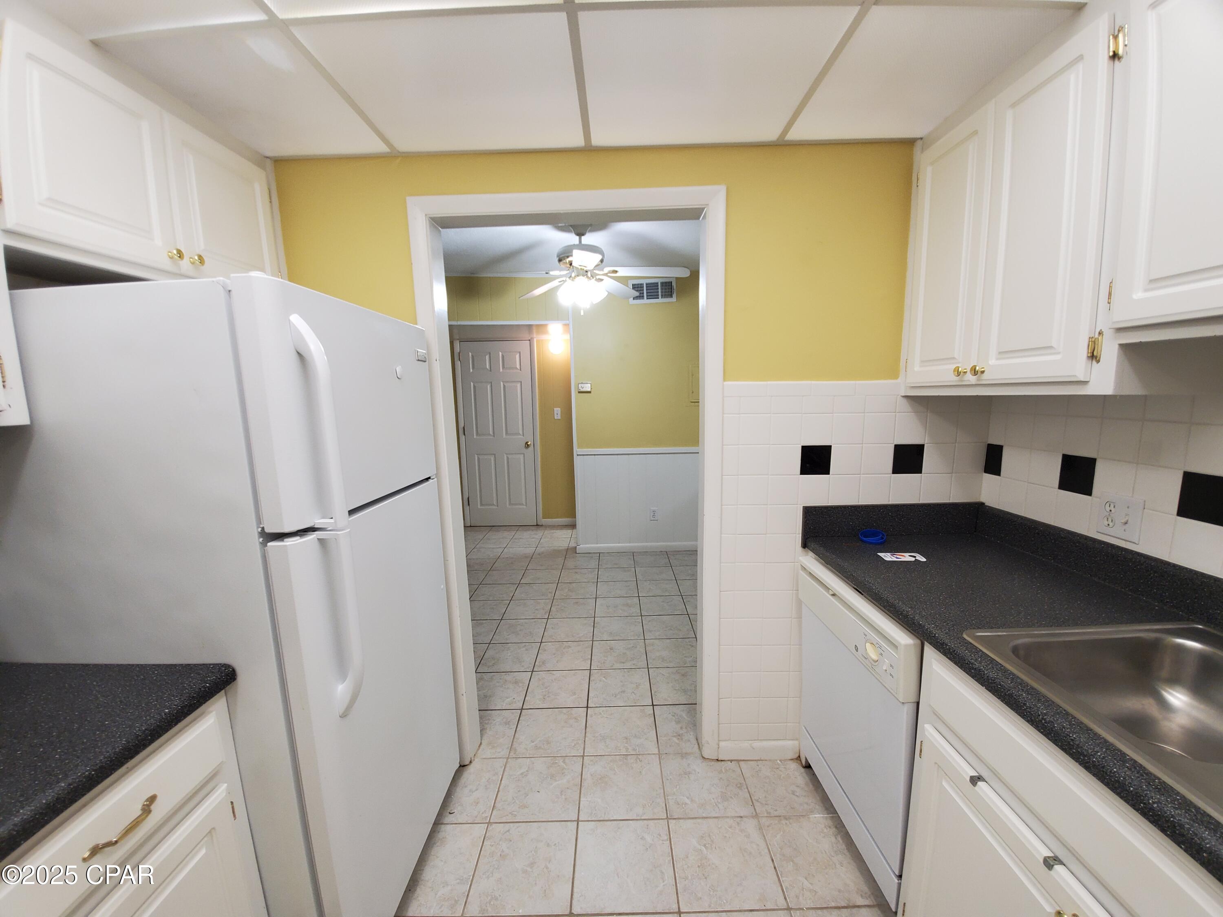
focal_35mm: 13
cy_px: 458
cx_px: 612
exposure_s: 1/60
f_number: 2.2
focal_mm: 1.8
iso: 125
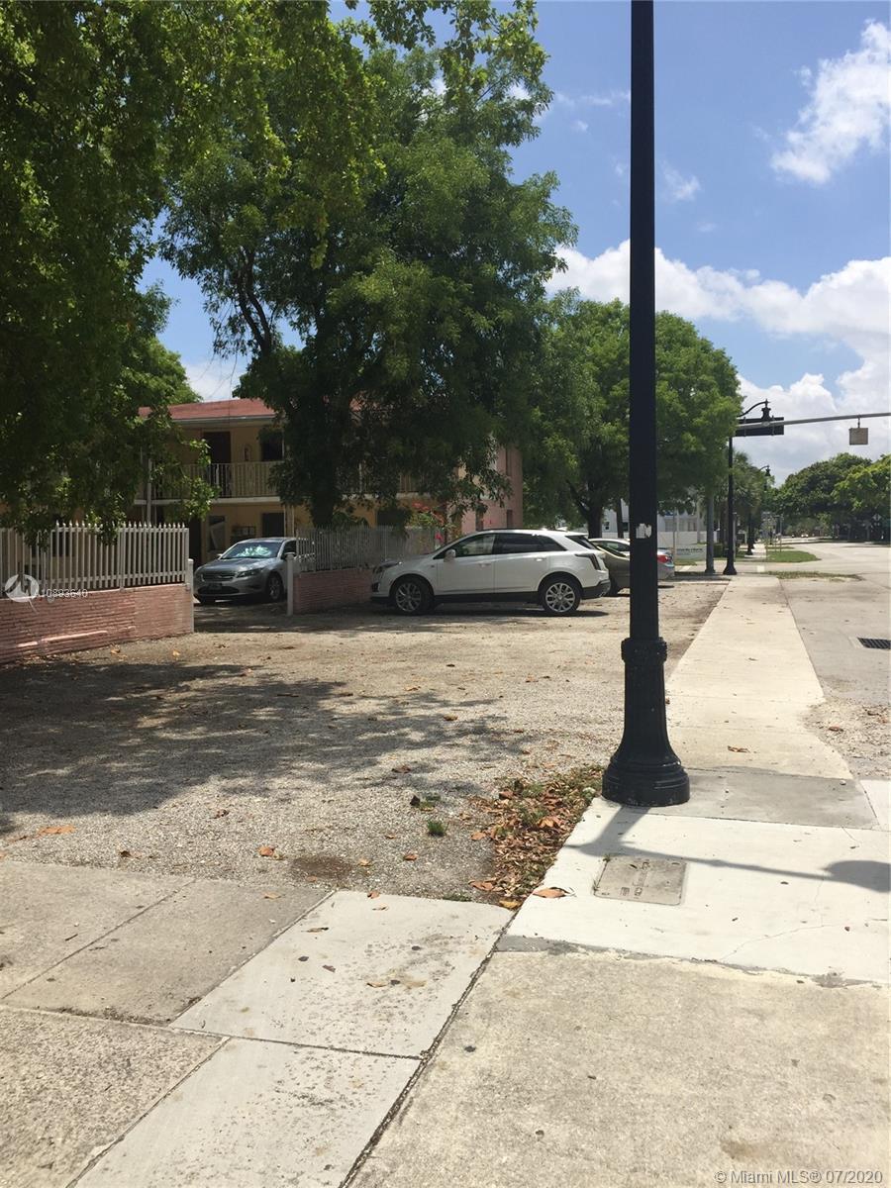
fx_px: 995
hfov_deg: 48.2
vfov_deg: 61.7
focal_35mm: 29
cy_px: 594
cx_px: 446
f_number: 2.2
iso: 32
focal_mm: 4.15
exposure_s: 1/2639
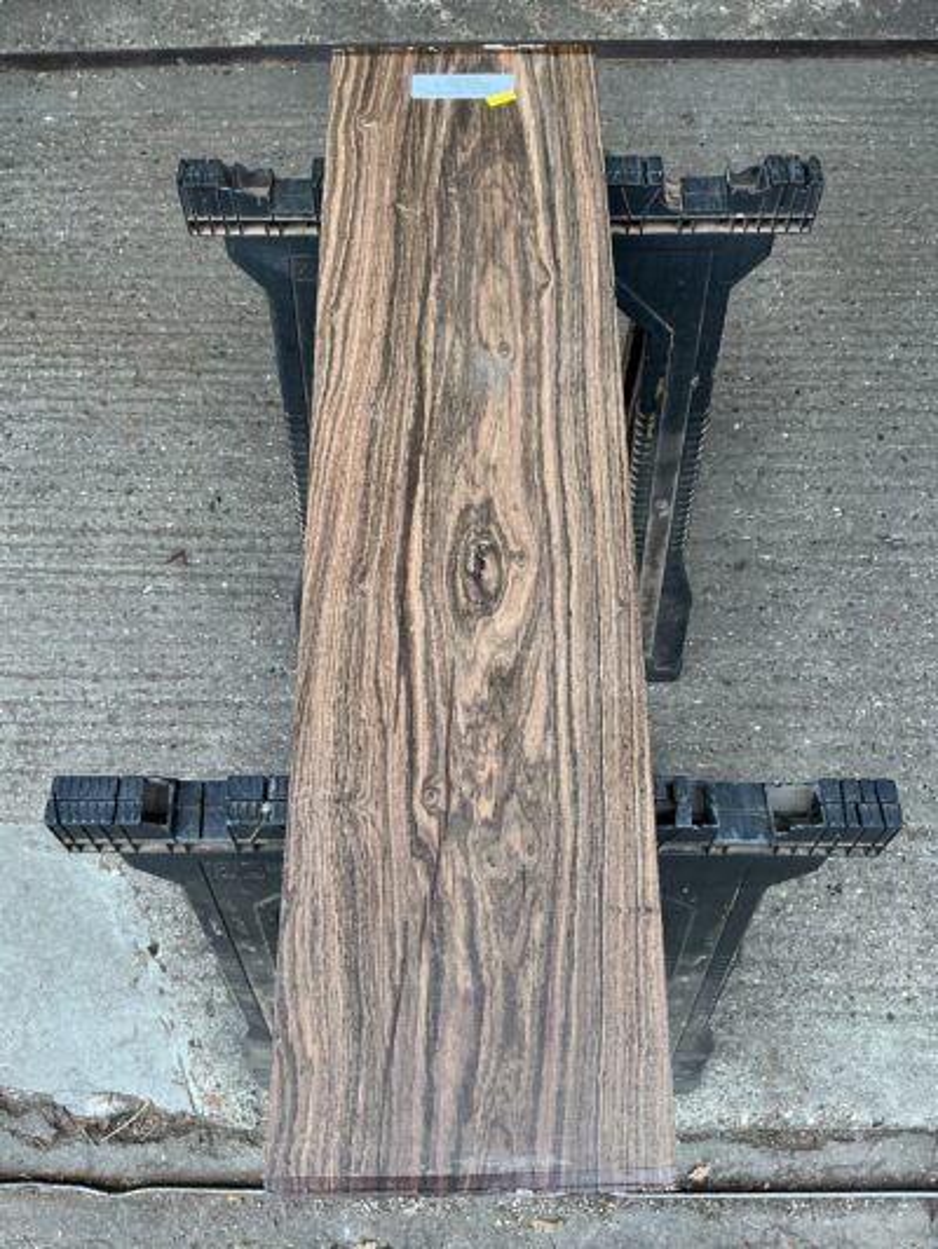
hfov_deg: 48.2
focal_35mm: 29
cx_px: 469
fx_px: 1047
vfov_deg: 61.6
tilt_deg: -67.4
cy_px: 624
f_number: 1.8
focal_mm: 3
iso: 40
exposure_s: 1/100
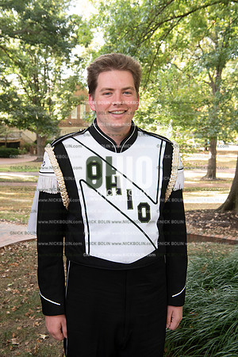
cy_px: 178
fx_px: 456
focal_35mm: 46
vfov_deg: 42.7
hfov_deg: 29.2
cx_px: 119
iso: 800
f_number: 8
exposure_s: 1/100
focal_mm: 46
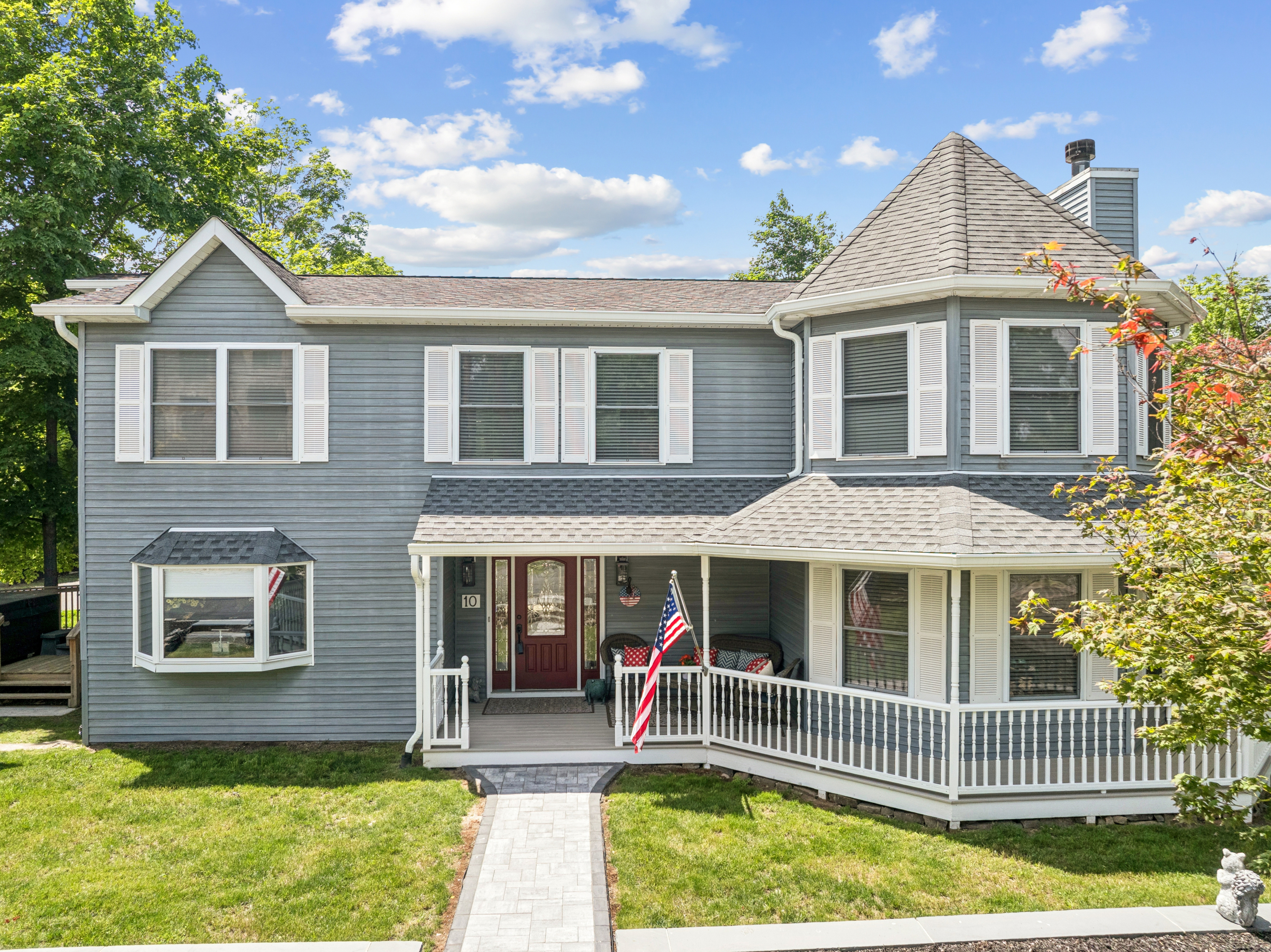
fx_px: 881
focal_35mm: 24
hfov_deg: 71.6
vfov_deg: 56.8
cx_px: 636
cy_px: 476
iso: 180
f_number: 2.8
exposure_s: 1/2500
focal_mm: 12.3
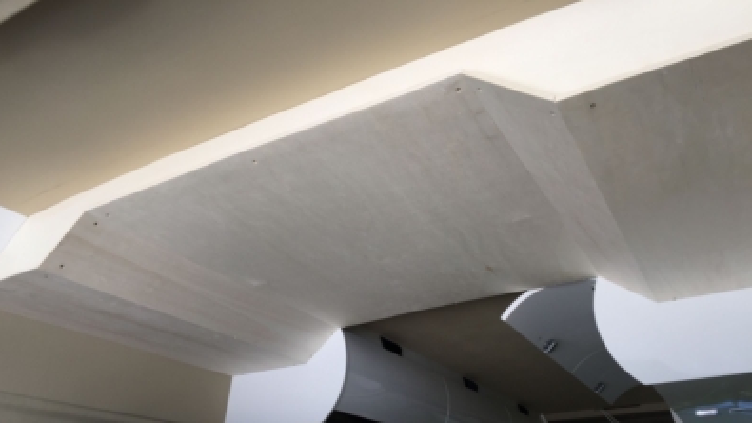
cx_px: 375
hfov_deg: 61.0
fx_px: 638
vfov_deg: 36.3
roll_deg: +1.0
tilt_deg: +20.7
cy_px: 278
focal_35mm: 32
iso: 32
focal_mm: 4.15
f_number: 2.2
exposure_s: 1/107
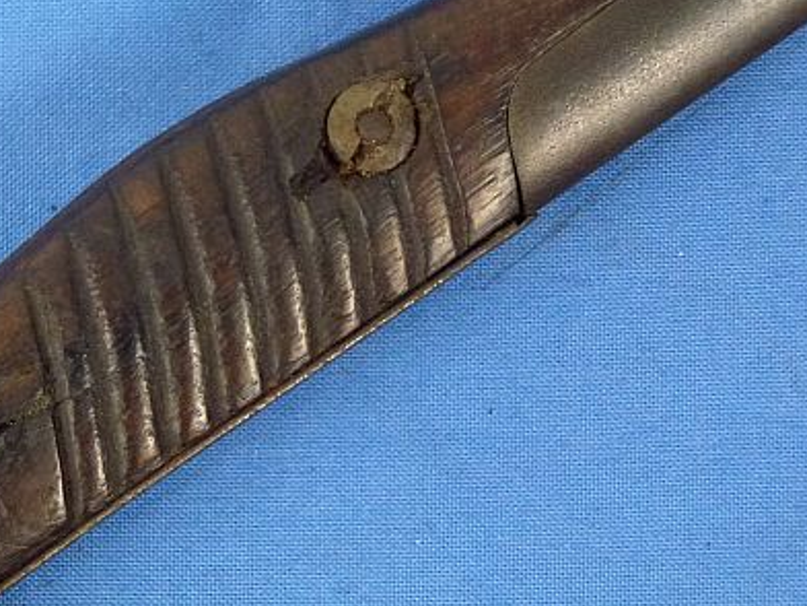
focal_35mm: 145
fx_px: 3380
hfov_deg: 13.5
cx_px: 136
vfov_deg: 10.2
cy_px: 276
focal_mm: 12.7
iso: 400
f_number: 4.7
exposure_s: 1/60
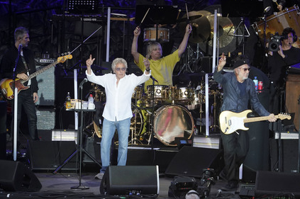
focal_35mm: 420
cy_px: 101
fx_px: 3496
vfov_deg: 3.3
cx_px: 144
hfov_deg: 4.9
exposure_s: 1/1250
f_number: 6.3
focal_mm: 394
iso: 3200
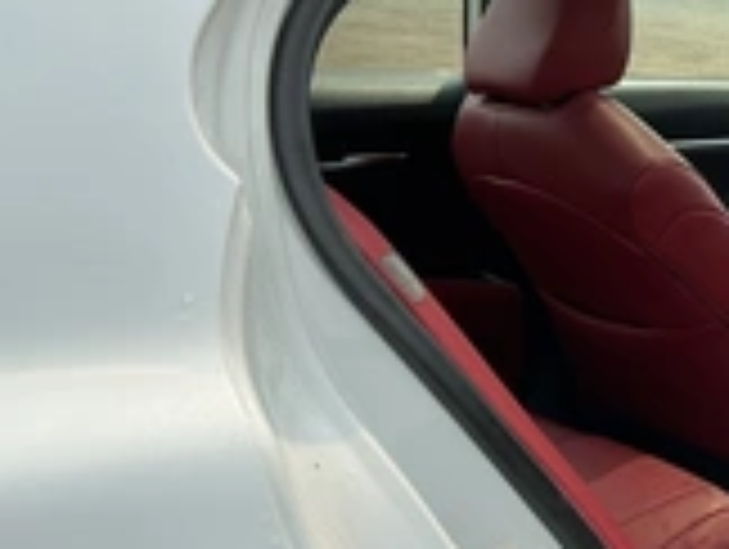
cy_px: 418
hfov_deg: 25.4
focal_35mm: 69
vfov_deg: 21.2
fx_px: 1455
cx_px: 864
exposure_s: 1/962
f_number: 1.8
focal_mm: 3
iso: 25
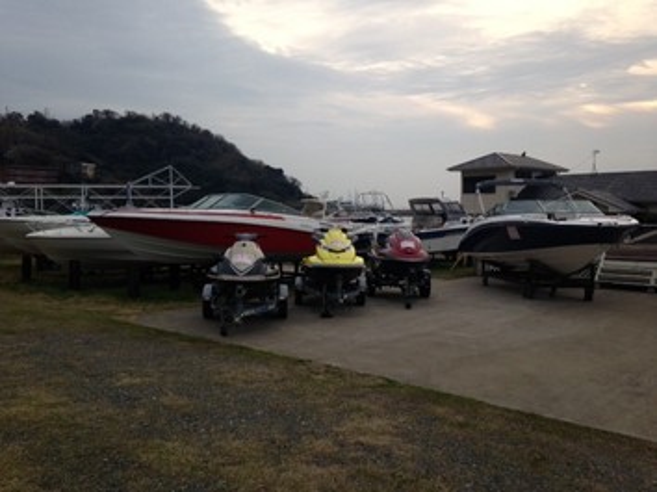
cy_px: 246
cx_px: 328
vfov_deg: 42.9
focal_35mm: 33
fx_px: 626
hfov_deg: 55.4
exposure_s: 1/120
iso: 50
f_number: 2.4
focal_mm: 4.12
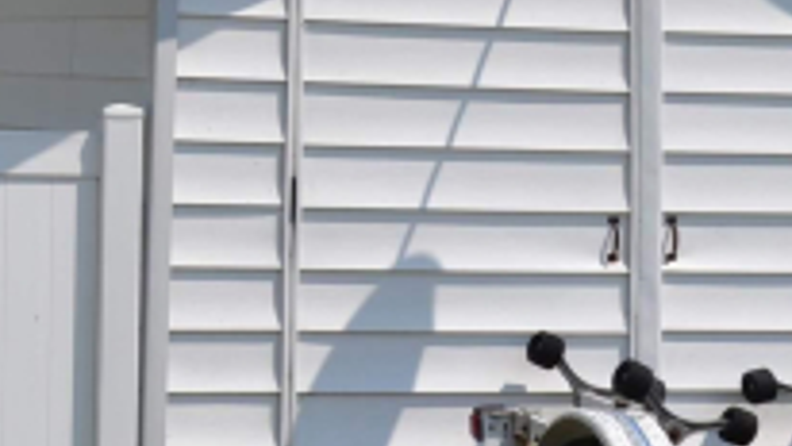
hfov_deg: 15.2
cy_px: 100
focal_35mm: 137
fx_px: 2878
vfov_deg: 8.8
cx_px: -100
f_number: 9
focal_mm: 24
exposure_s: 1/320
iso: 100
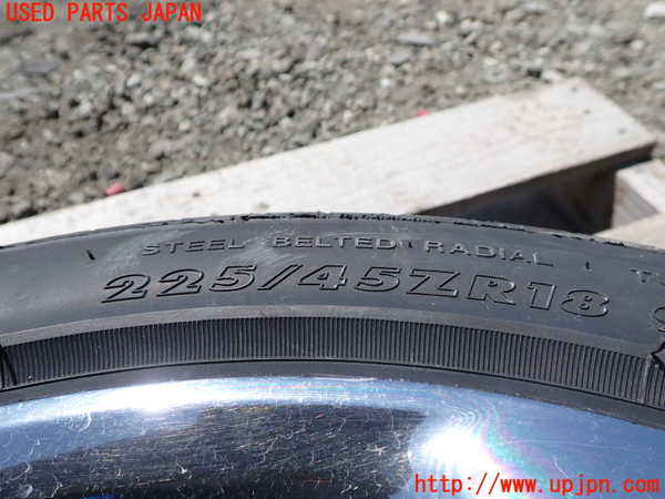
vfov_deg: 46.8
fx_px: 576
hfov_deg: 60.0
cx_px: 332
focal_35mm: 30
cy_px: 250
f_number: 3.2
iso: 100
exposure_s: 1/1000
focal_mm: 5.4
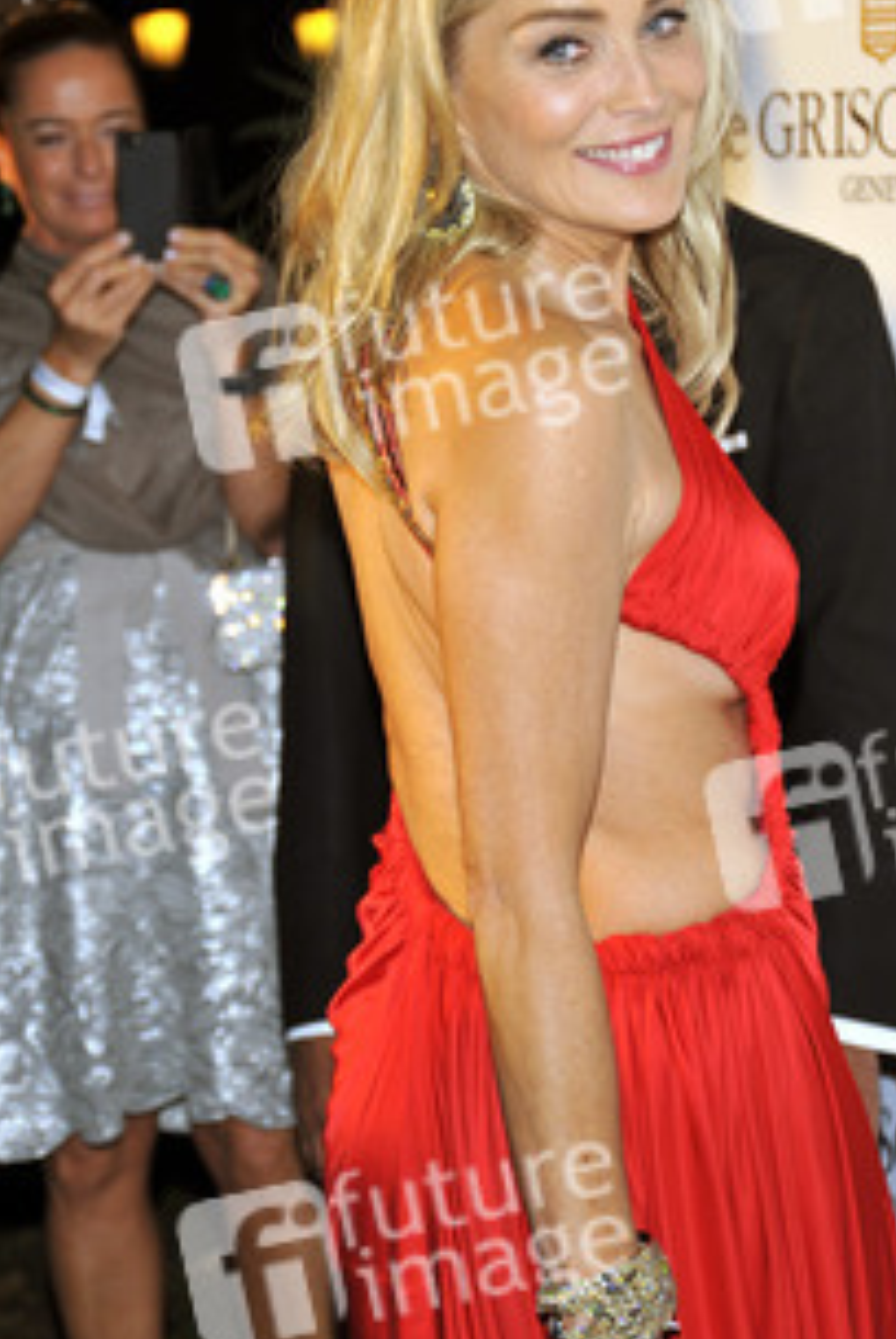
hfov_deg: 11.6
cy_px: 588
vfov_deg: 17.3
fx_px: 4395
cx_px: 534
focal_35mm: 118
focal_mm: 90
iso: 500
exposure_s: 1/160
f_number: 5.6
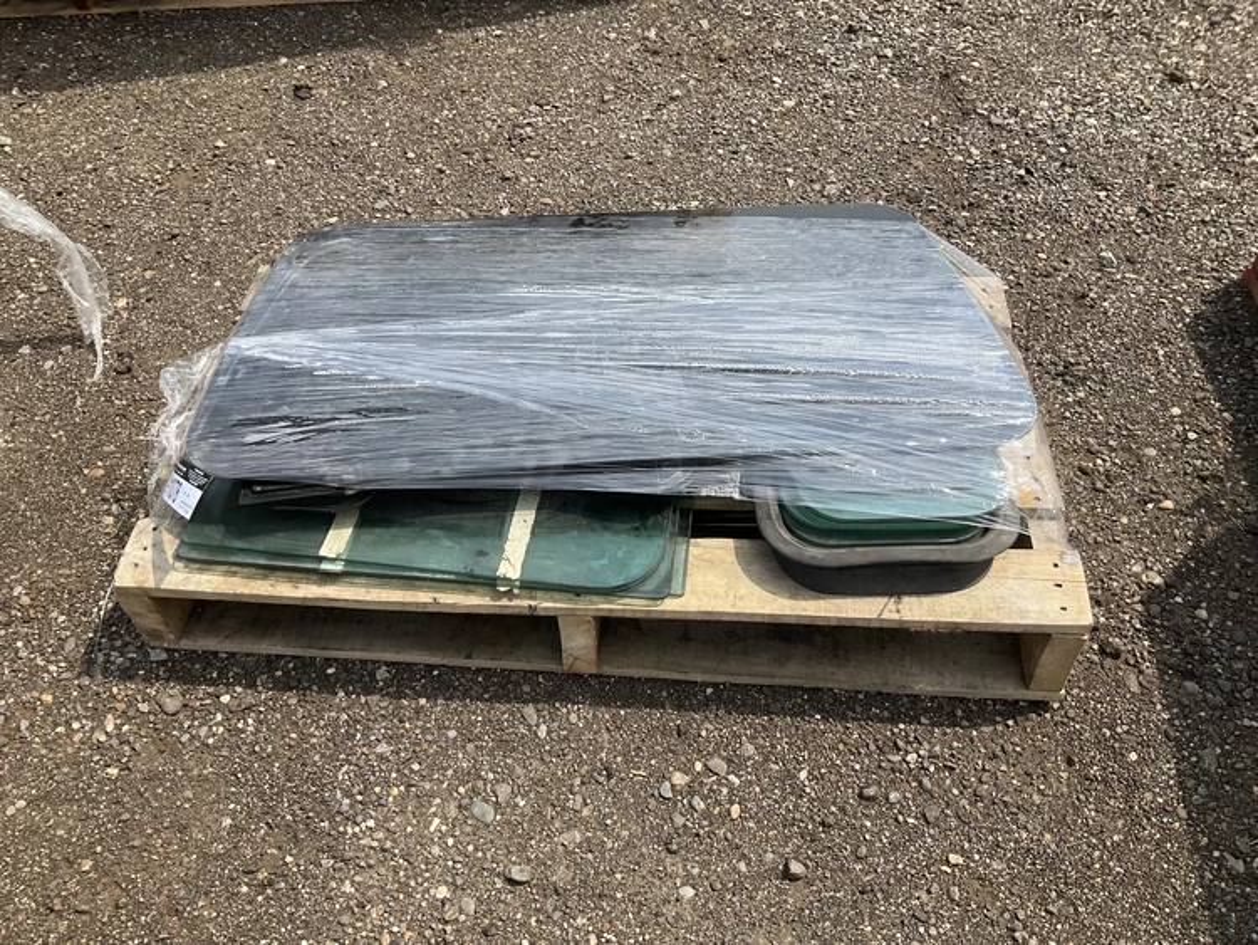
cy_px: 472
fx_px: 1054
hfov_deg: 61.6
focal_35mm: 29
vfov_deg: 48.3
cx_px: 629
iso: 25
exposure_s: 1/1626
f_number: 1.8
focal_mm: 3
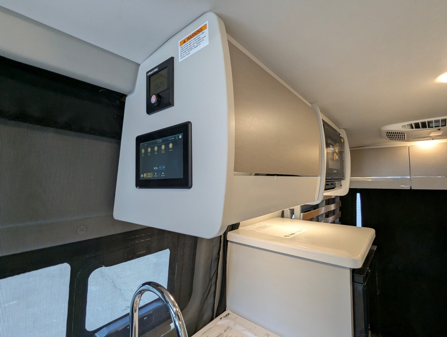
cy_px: 168
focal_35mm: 16
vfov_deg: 78.2
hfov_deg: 94.4
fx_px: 207
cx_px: 224
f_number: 2.2
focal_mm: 2.35
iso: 192
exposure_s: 1/190
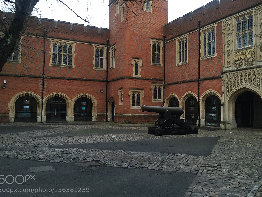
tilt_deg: +4.6
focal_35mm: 35
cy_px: 87
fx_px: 265
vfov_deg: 40.6
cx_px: 144
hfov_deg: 52.5
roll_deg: -1.6
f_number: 2.2
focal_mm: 4.15
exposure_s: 1/33
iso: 100
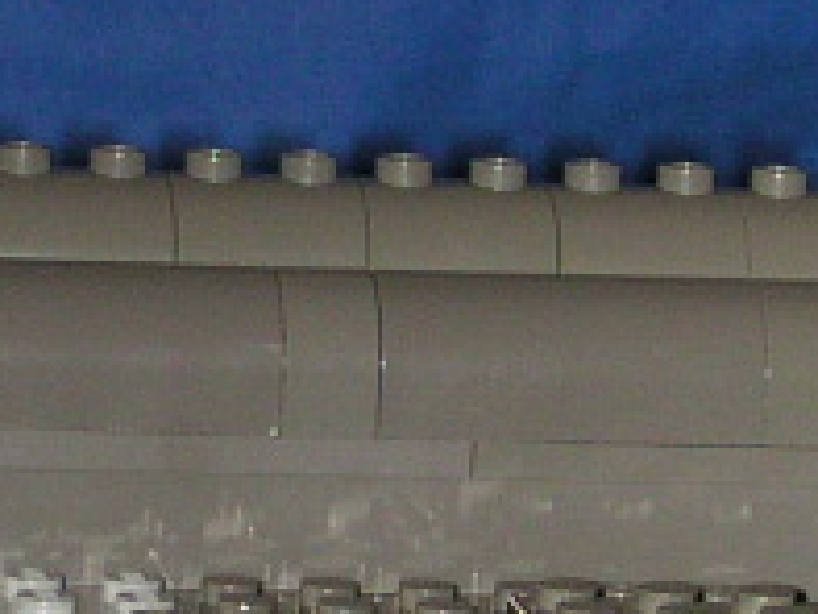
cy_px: 460
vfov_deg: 5.8
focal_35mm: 255
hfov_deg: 7.7
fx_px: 6029
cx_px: -21
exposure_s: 1/60
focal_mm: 7.5
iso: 100
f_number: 3.2
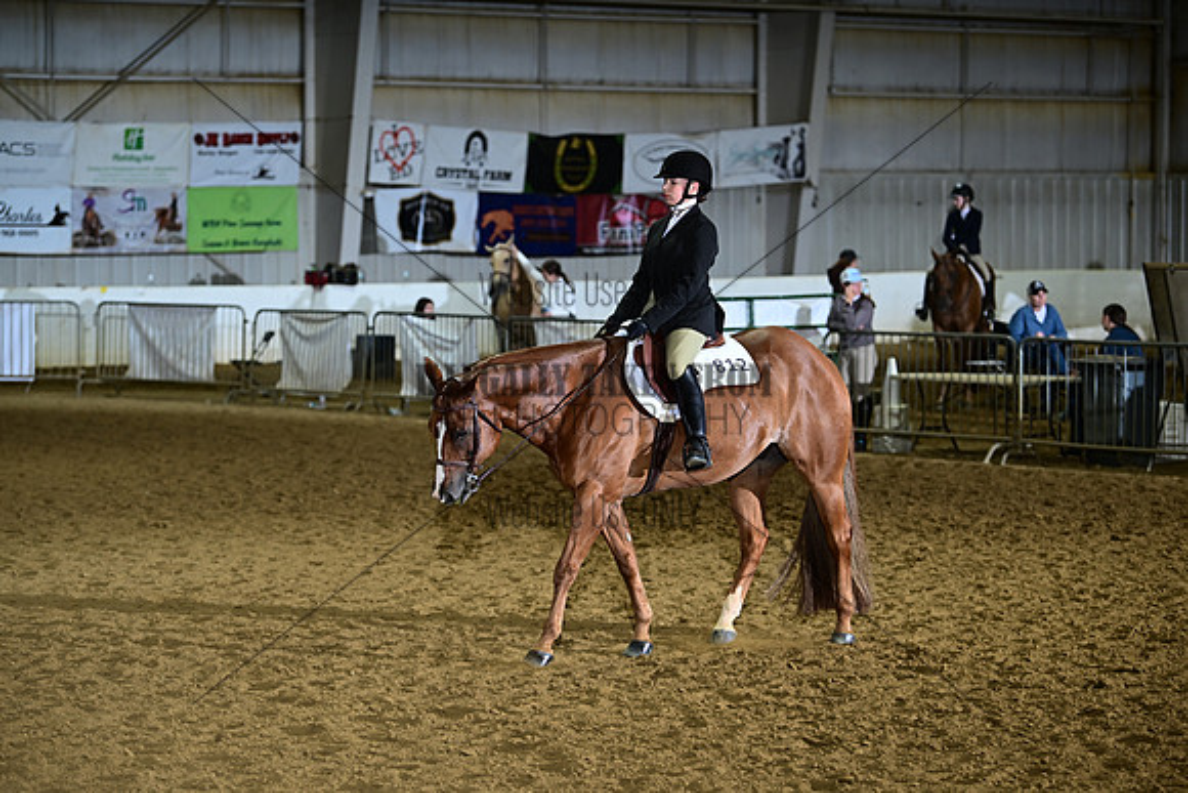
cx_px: 594
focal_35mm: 120
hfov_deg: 17.1
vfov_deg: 11.4
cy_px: 396
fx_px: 3961
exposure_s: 1/205
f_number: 3.5
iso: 500
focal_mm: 120
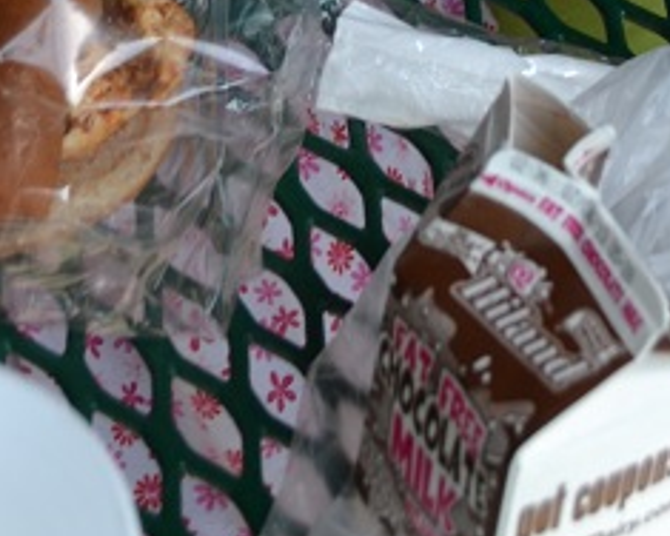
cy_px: -774
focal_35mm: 140
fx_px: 2776
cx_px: 465
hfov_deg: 13.7
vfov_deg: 9.7
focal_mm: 24
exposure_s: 1/125
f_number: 5.6
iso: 100
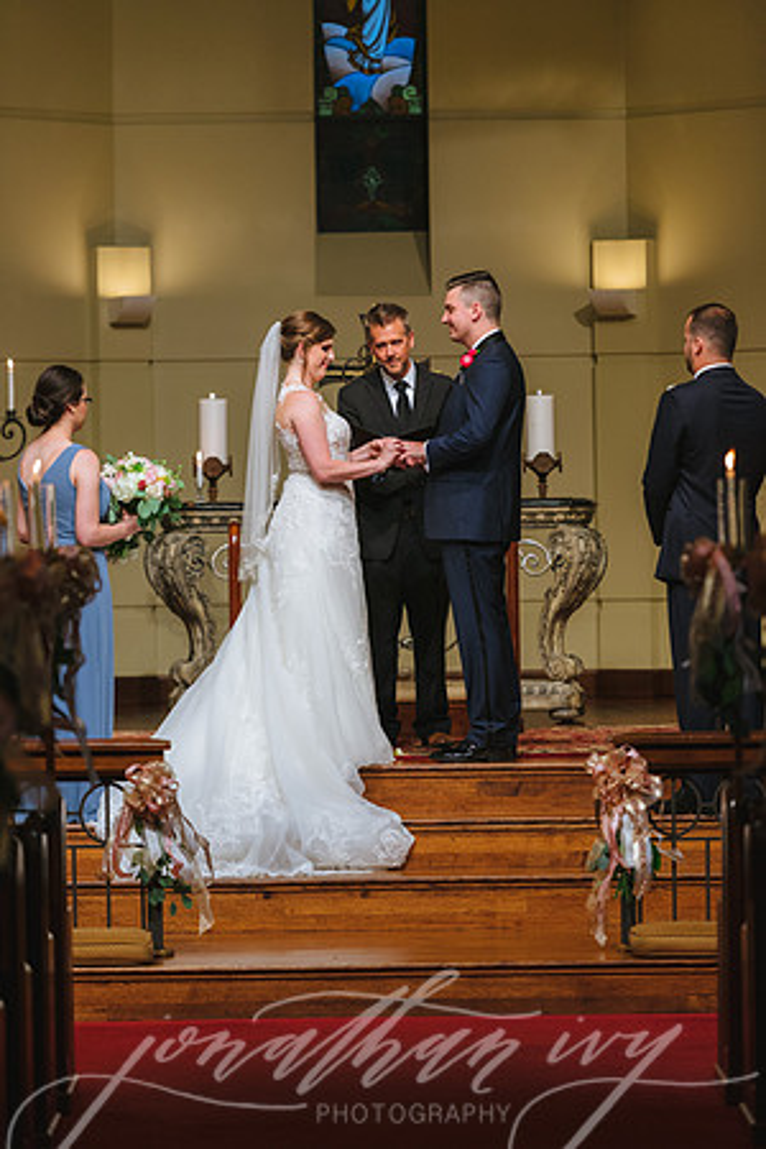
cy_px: 574
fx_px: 5106
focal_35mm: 160
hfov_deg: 8.6
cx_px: 383
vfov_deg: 12.8
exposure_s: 1/200
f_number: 2.8
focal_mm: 160
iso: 1600
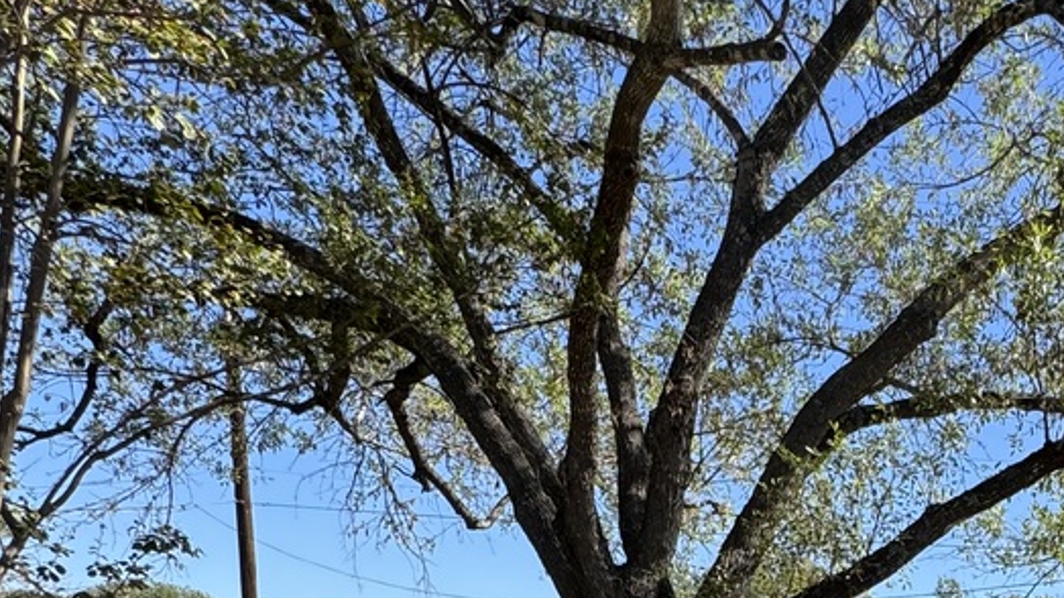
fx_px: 1185
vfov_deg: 22.2
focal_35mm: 42
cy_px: 948
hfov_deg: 45.2
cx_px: 895
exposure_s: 1/868
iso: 40
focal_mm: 2.22
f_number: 2.2
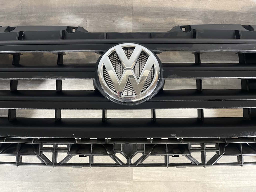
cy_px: 96
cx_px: 128
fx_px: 185
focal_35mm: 25
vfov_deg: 54.9
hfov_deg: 69.4
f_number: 1.6
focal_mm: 5.1
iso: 500
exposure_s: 1/33
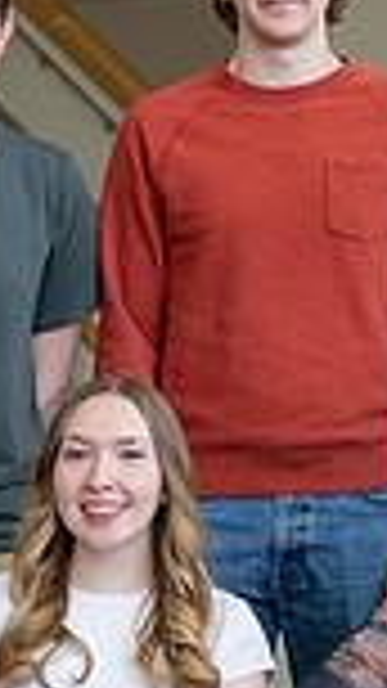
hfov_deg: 6.2
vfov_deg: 11.1
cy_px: 128
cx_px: 306
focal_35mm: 194
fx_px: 3541
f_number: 4
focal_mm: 49
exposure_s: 1/200
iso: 250
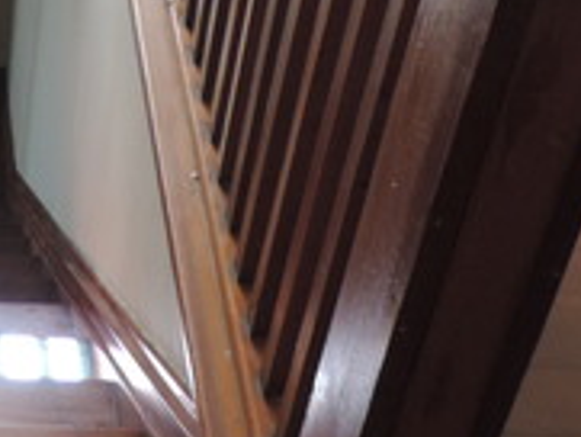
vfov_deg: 16.1
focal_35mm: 85
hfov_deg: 21.5
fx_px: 1428
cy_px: -190
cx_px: -106
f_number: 3
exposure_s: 1/30
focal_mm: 4.3
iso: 360
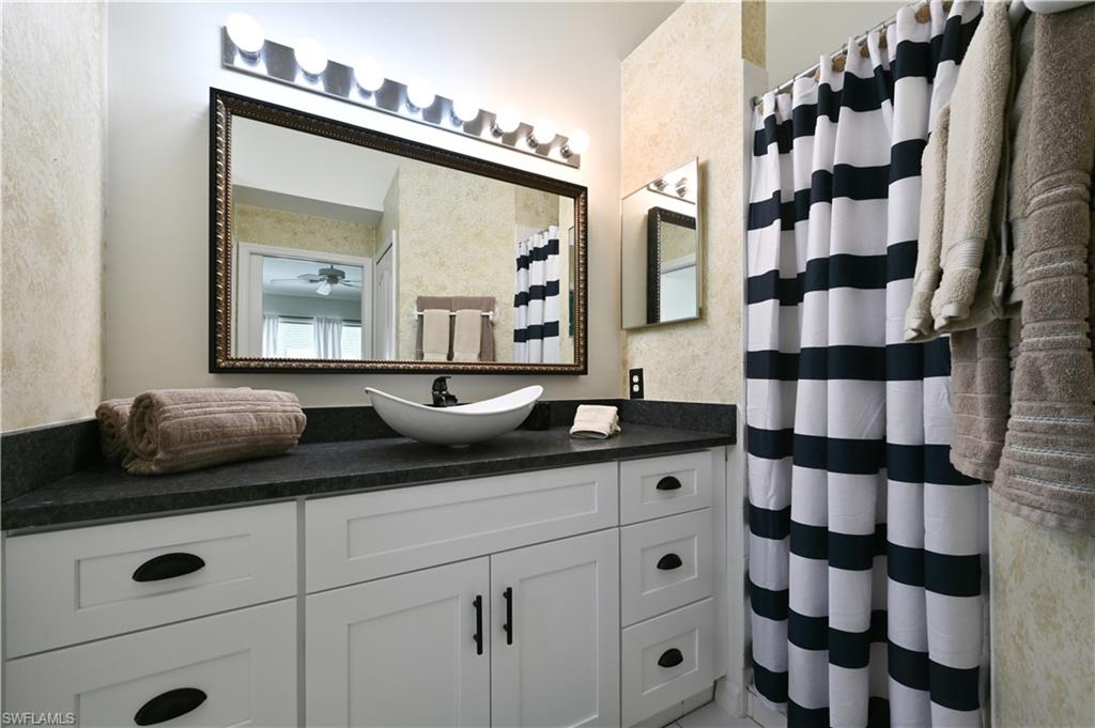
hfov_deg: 104.3
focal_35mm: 14
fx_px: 425
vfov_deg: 81.1
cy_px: 364
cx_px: 548
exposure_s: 1/10
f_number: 11
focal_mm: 14
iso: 160
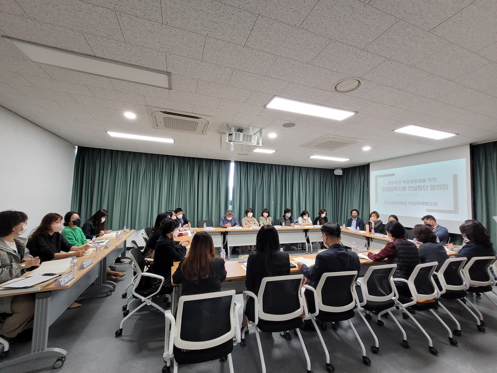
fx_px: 187
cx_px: 248
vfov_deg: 89.9
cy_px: 186
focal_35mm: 13
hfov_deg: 106.2
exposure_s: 1/60
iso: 250
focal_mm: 1.74
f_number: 2.2
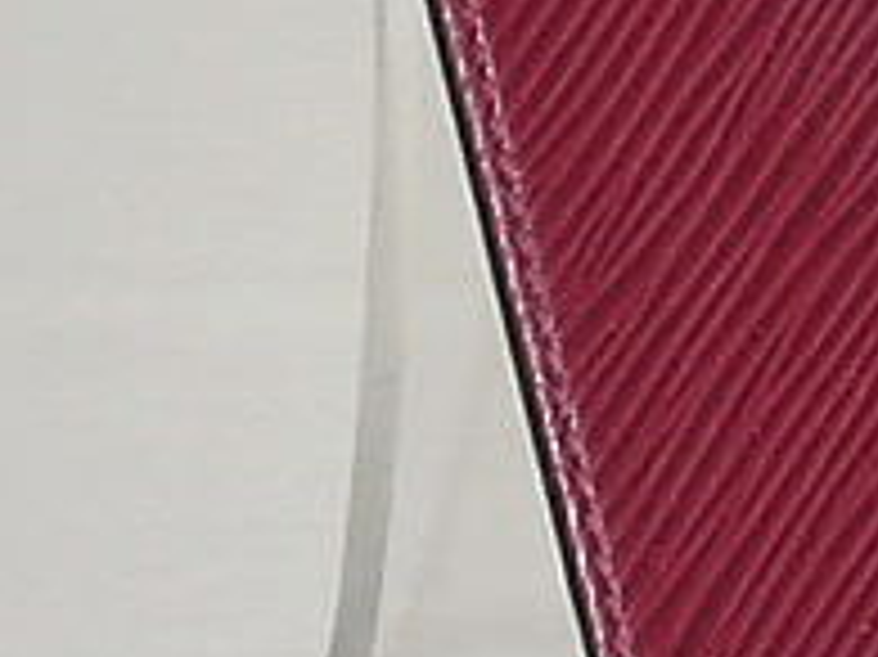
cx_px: 928
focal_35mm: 328
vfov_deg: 4.5
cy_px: -4
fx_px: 8314
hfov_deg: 6.0
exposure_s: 1/100
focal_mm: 18
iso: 400
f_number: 4.9
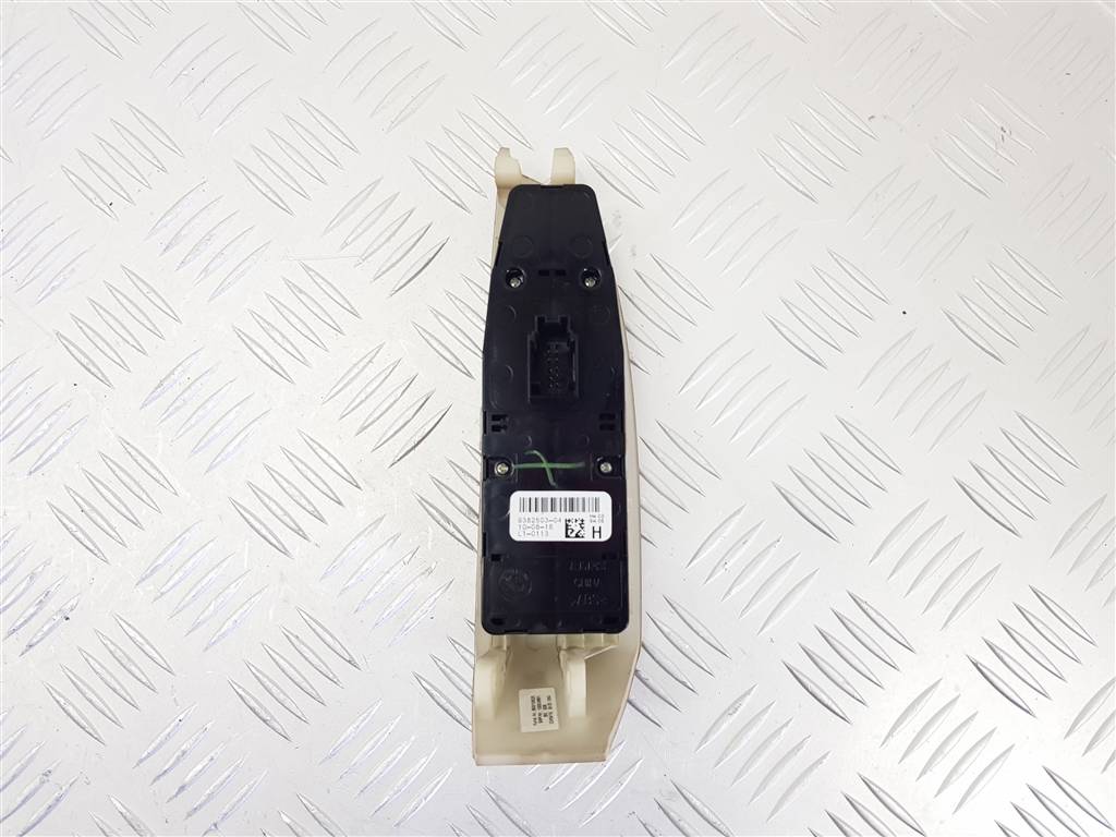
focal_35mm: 26
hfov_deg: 67.3
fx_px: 838
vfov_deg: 53.1
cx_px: 558
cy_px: 418
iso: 80
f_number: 1.7
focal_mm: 4.2
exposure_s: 1/100
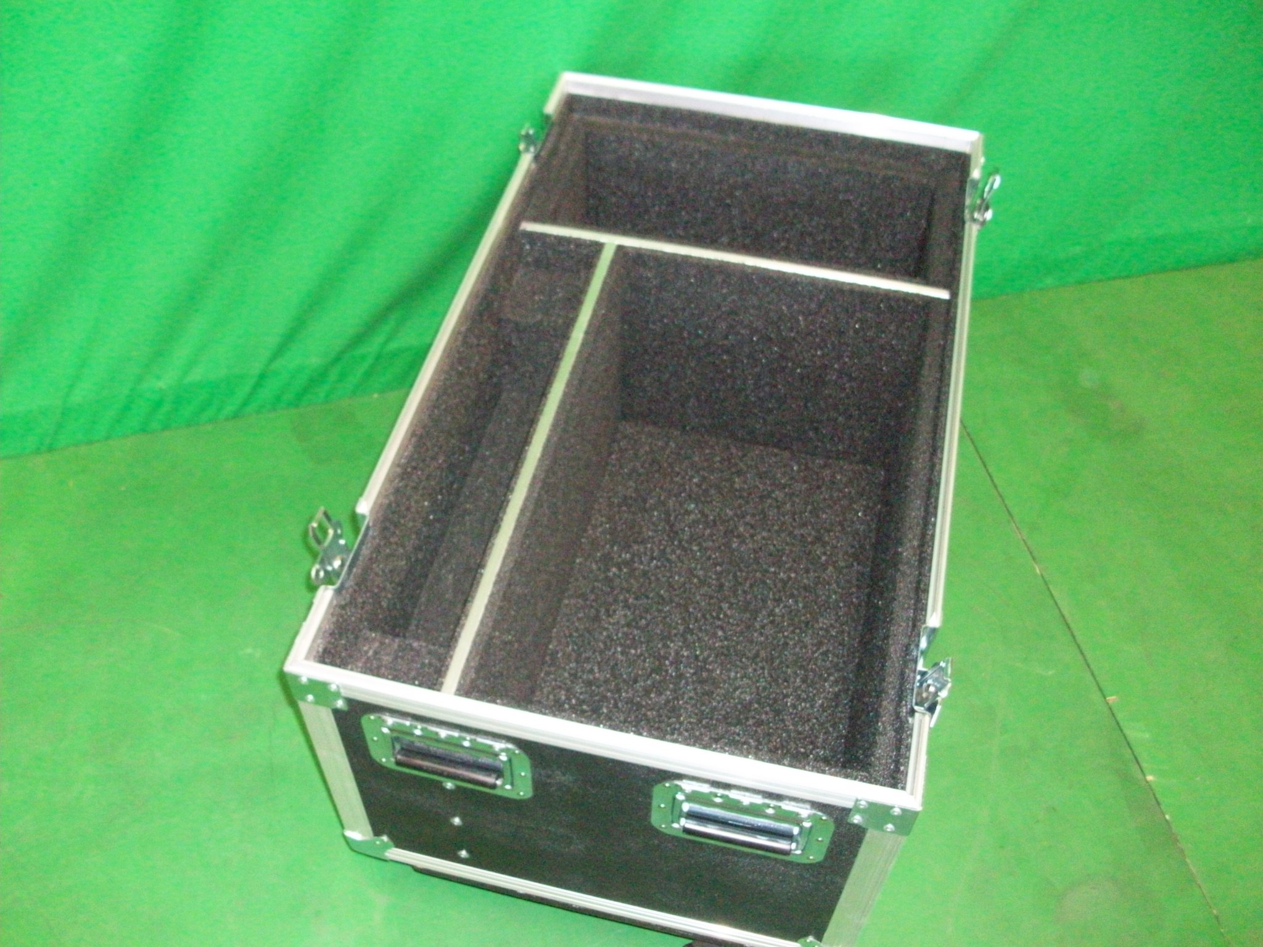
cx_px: 632
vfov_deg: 41.8
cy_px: 474
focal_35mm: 34
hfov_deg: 54.0
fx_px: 1241
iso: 320
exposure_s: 1/60
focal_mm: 5.7
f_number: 2.8
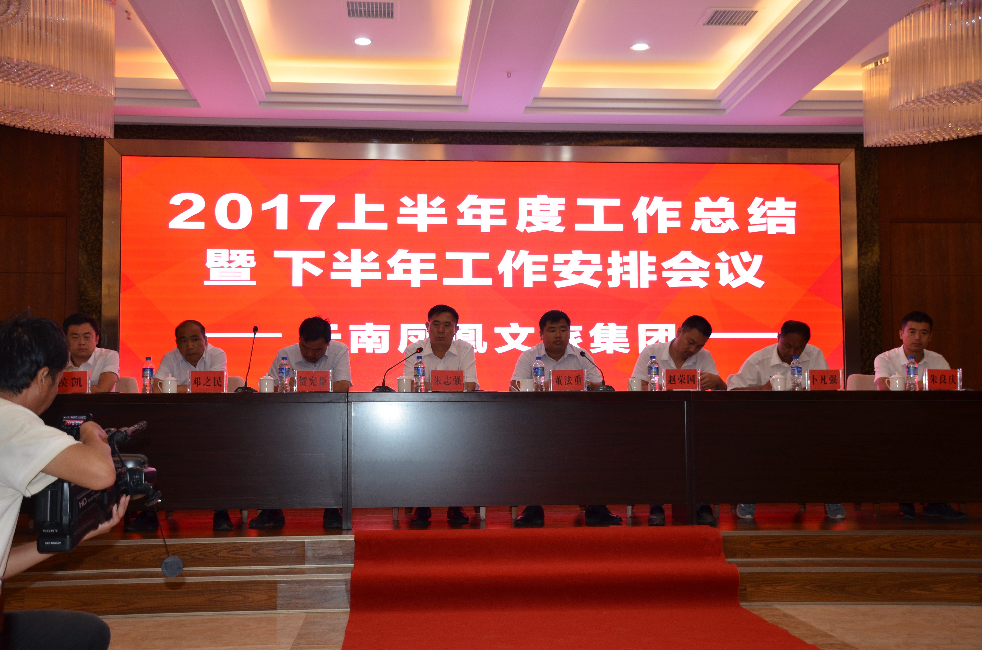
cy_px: 325
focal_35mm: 40
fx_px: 1102
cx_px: 491
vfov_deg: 32.9
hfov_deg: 48.0
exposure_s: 1/100
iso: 400
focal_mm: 27
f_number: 4
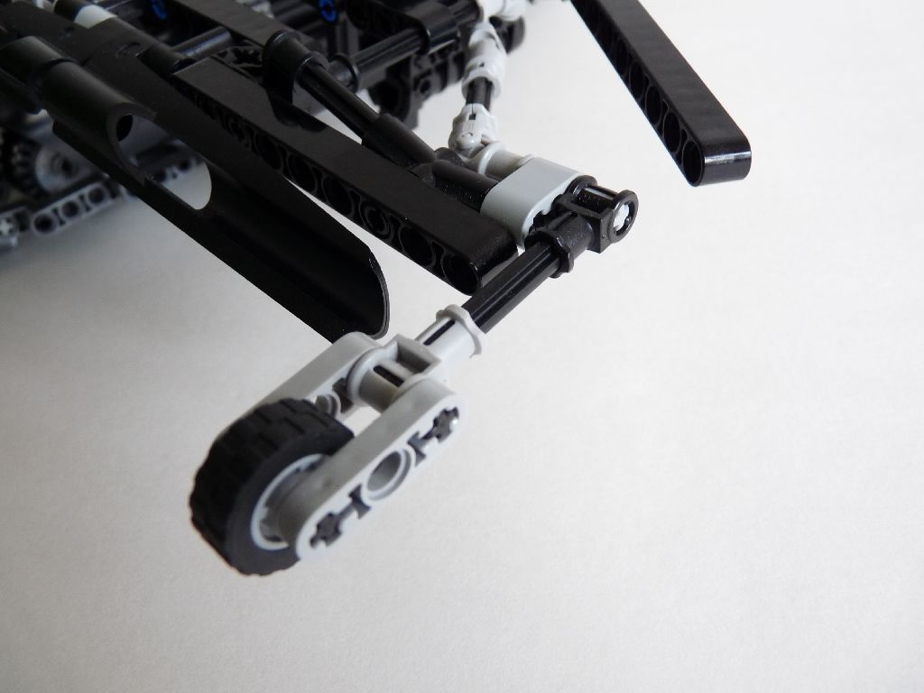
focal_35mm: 27
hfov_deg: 65.3
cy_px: 346
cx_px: 462
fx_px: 721
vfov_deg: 51.4
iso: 160
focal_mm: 4.8
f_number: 2.8
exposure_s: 1/30
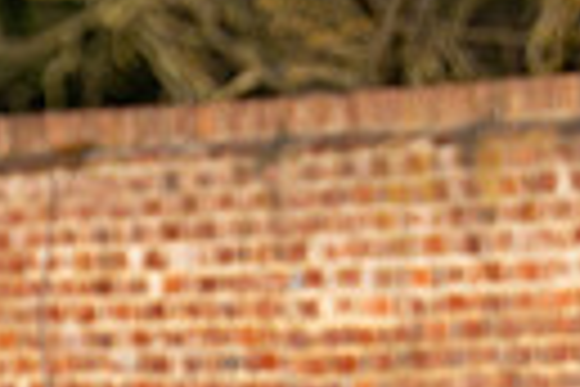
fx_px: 25679
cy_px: 671
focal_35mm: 1594
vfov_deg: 0.9
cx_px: -601
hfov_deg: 1.3
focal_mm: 200
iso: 125
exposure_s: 1/800
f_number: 4
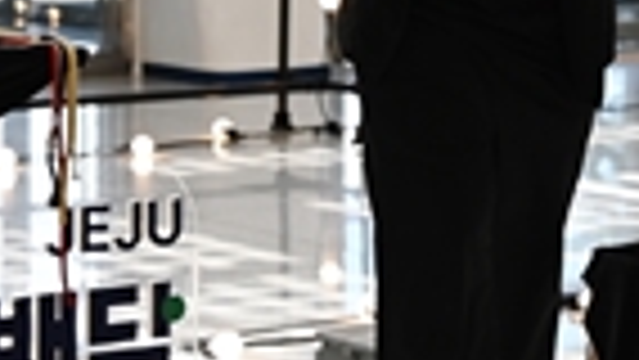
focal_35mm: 177
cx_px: 374
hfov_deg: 12.2
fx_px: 3000
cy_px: -317
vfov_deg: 6.7
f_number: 4
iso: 100
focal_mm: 40
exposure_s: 1/200
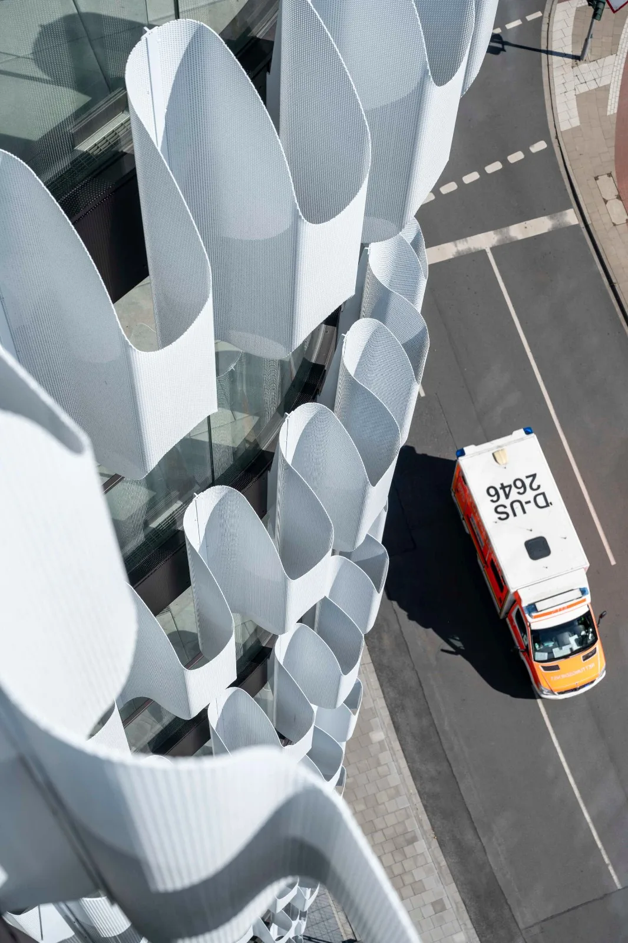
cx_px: 314
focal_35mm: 63
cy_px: 472
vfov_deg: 31.9
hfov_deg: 21.6
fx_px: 1649
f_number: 8
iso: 100
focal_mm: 63
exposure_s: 1/640
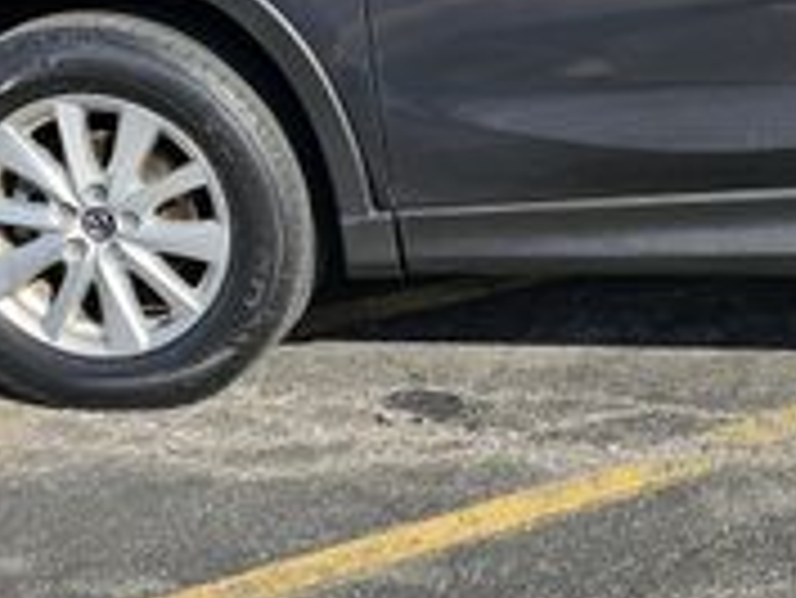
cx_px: 854
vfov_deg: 17.4
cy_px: 9
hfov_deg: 22.3
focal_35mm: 83
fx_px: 1910
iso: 10
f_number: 1.7
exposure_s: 1/790
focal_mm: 6.3
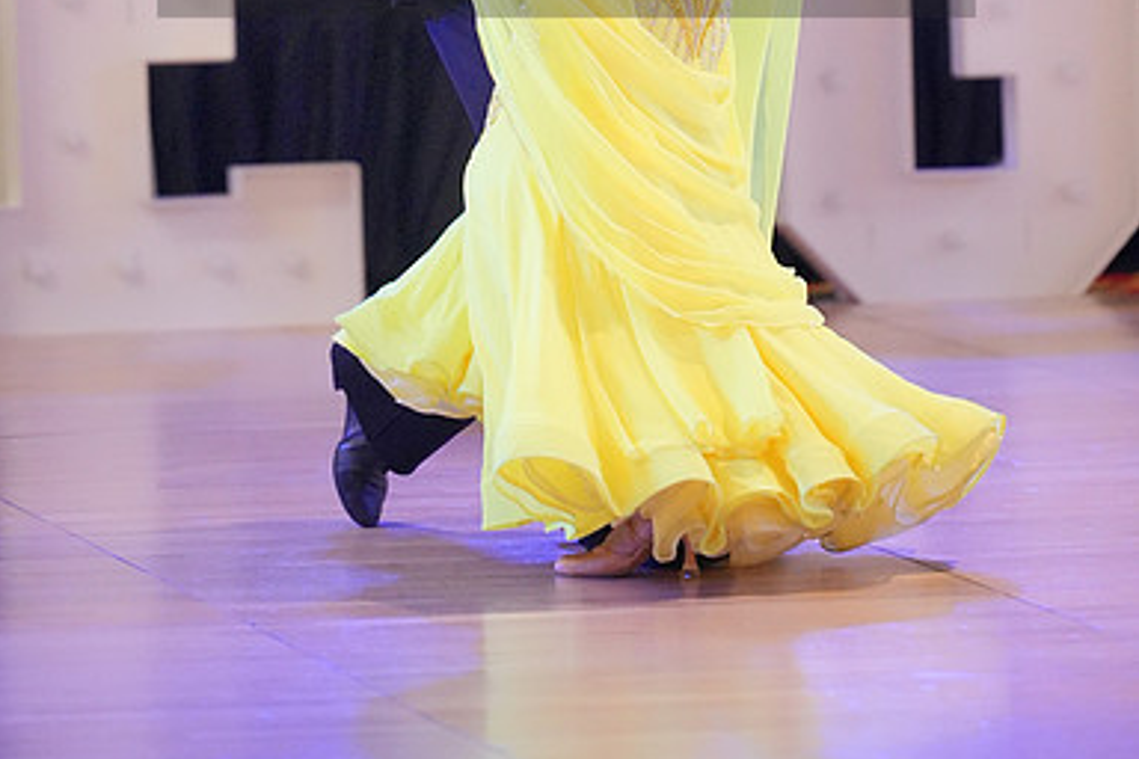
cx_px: 568
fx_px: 10756
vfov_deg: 4.0
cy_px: -80
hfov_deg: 6.1
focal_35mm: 340
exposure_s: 1/500
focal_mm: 150
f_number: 2
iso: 6400
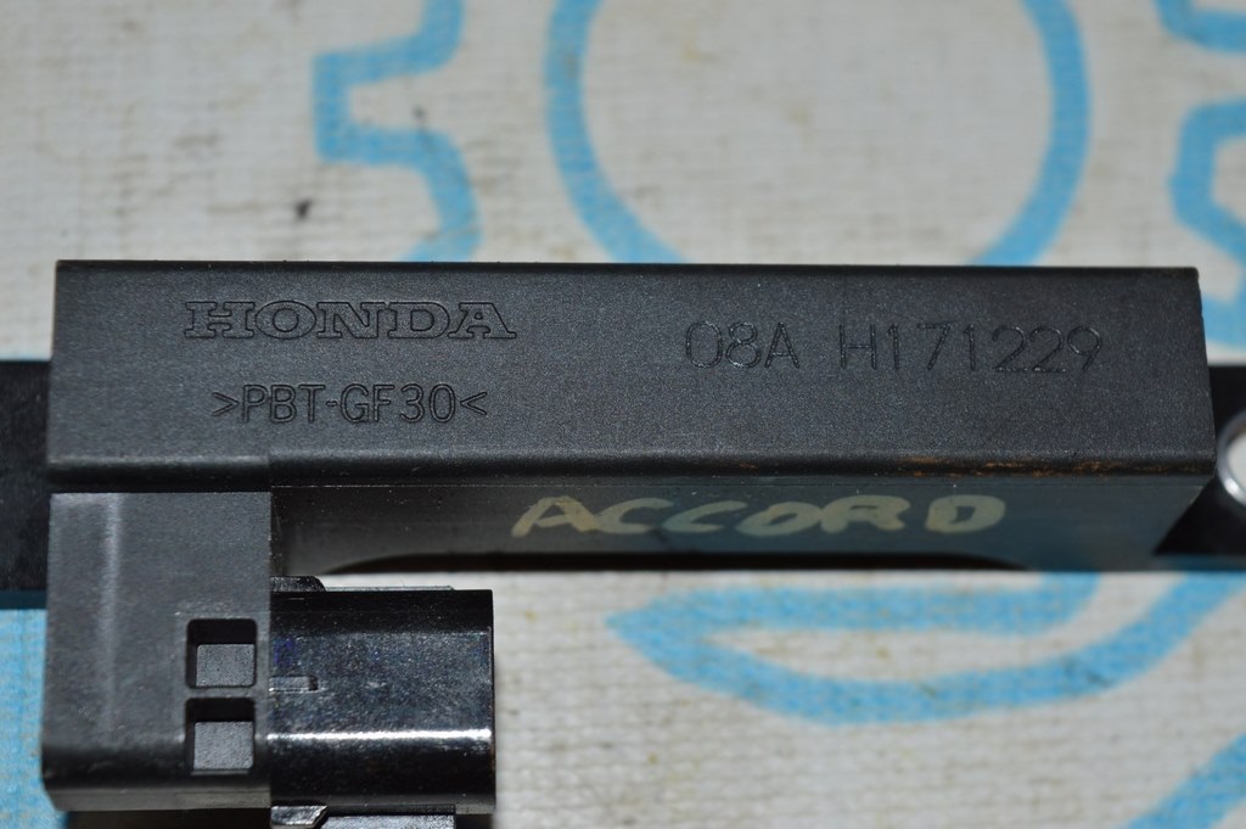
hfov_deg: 24.6
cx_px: 623
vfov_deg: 16.5
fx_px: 2853
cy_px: 414
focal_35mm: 82
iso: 100
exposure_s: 1/60
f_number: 8
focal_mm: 55
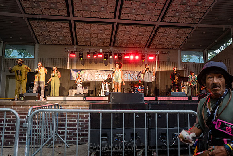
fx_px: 182
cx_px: 116
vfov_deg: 46.4
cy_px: 78
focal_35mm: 28
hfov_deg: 65.4
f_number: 4
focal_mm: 27
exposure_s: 1/320
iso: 3200
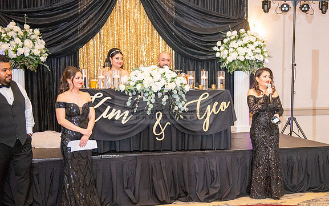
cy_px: 116
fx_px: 529
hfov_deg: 34.3
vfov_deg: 22.0
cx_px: 214
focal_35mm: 59
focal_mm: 44
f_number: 2.8
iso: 1600
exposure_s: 1/160
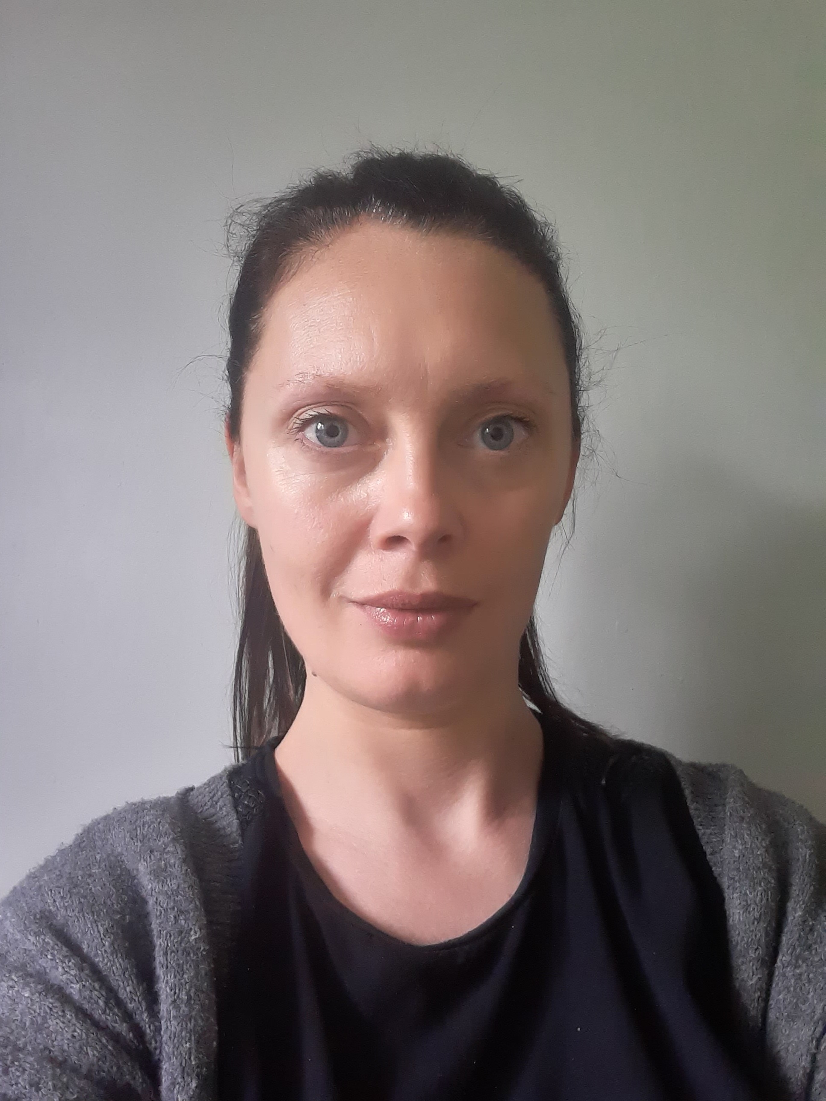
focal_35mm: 32
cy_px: 550
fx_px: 1018
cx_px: 413
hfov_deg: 44.2
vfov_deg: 56.8
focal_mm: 2.66
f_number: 2
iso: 250
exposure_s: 1/50
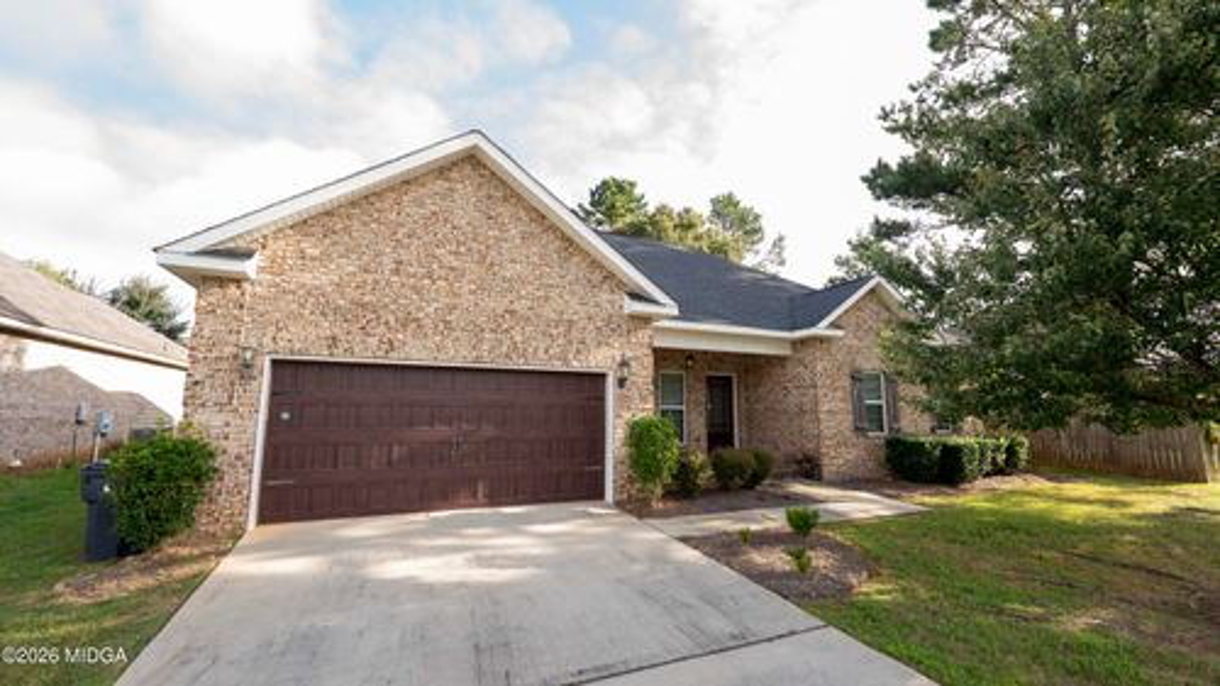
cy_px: 343
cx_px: 610
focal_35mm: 15
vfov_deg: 71.7
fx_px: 474
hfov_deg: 104.3
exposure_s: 1/125
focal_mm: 14
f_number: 4
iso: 80
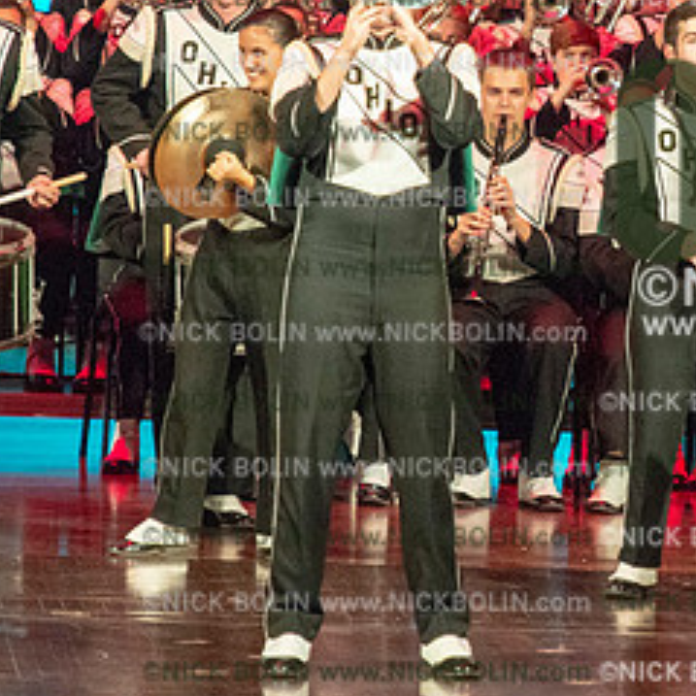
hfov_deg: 3.7
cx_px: 821
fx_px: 10805
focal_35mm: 475
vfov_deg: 3.7
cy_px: 198
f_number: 5.6
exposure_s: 1/320
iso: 8000
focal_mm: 230
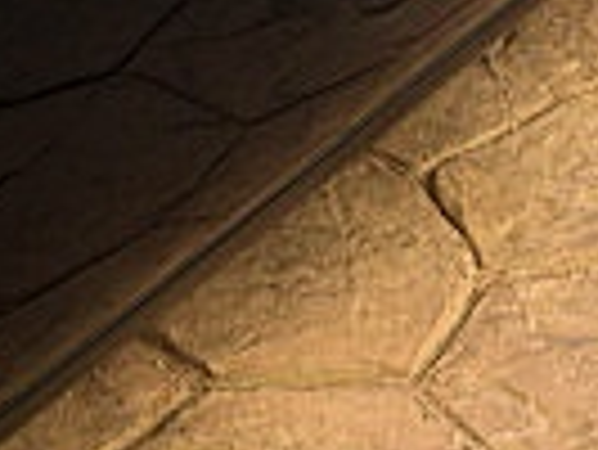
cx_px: 265
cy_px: -220
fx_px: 2991
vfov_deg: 8.4
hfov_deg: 11.4
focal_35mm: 173
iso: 100
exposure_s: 1/100
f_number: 2.8
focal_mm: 6.3
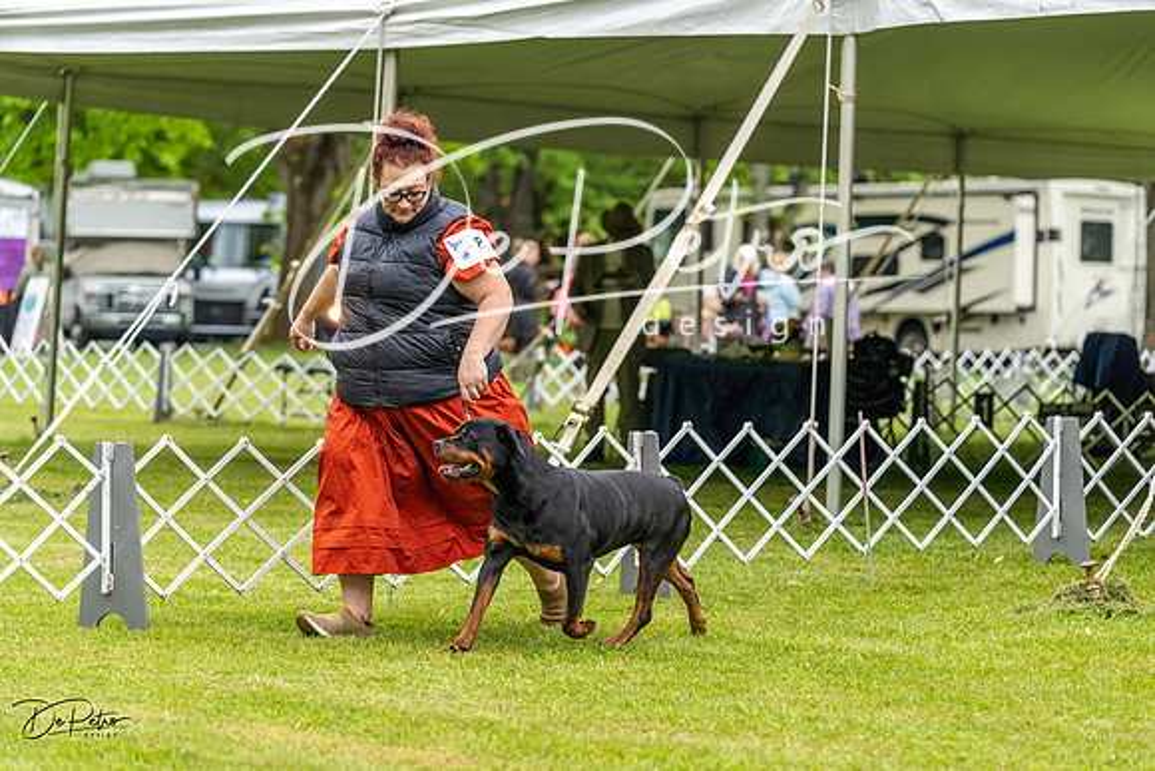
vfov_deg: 11.2
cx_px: 578
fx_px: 3915
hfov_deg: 16.8
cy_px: 386
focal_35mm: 122
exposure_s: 1/800
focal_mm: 122
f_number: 4
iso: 640
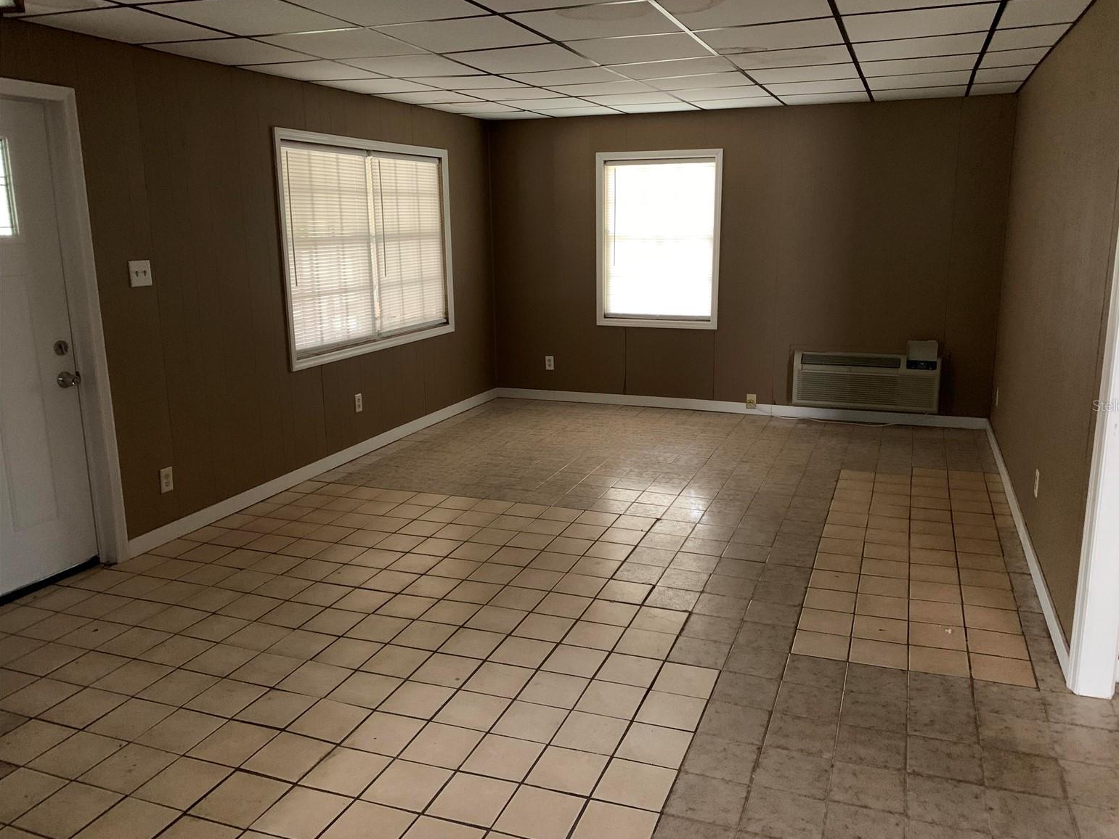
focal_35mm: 27
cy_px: 405
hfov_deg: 65.3
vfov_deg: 51.4
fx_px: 873
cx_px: 580
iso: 640
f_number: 1.8
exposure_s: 1/30
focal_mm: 4.25
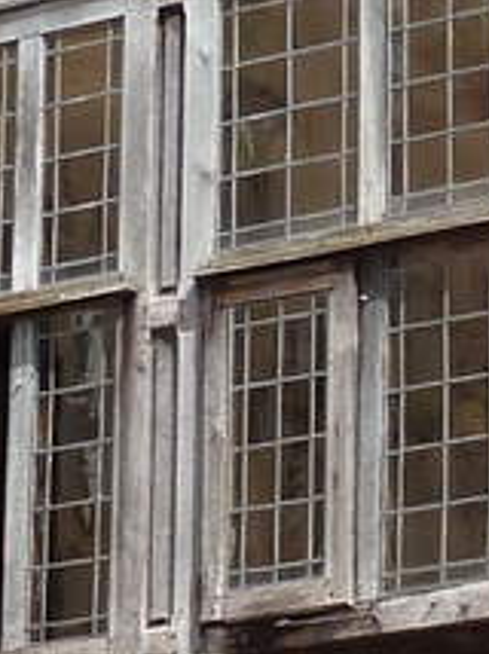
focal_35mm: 217
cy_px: 608
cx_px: 895
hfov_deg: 6.7
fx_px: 4095
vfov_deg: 9.1
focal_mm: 4.7
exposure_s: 1/320
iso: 80
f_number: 4
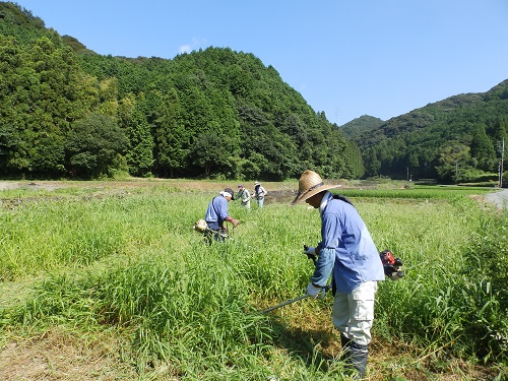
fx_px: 323
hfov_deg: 76.4
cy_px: 190
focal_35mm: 22
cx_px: 254
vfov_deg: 61.1
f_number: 4.5
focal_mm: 4
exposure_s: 1/320
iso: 80
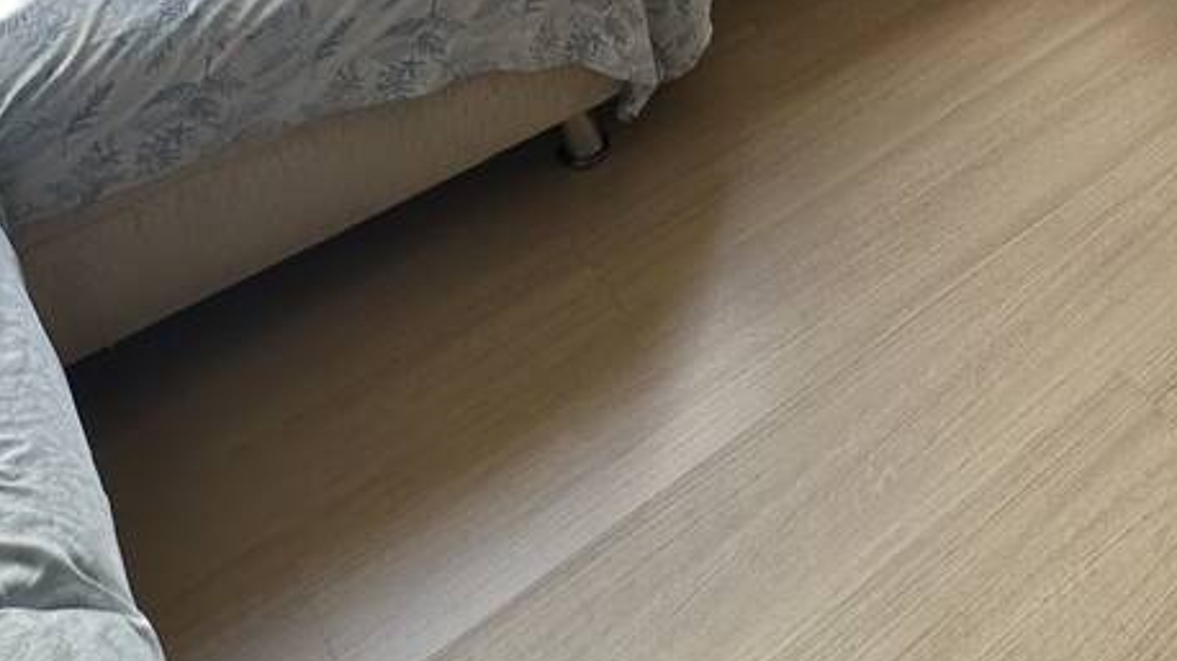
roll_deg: -1.4
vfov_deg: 17.7
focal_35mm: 48
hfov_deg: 39.2
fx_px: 1497
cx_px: 1105
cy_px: -651
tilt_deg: -13.4
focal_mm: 2.22
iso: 40
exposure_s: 1/138
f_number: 2.2
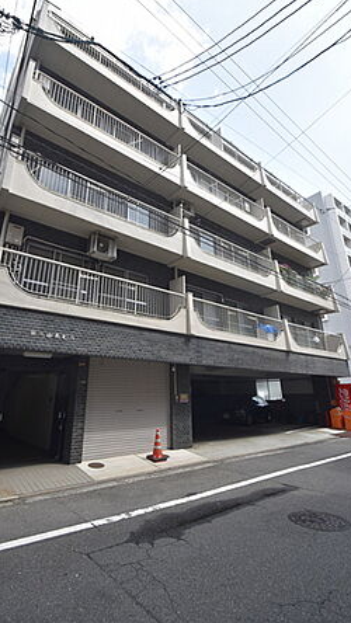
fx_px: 281
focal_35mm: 17
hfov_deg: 63.8
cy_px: 288
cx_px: 156
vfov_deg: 95.7
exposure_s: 1/250
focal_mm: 10
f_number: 7.1
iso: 200
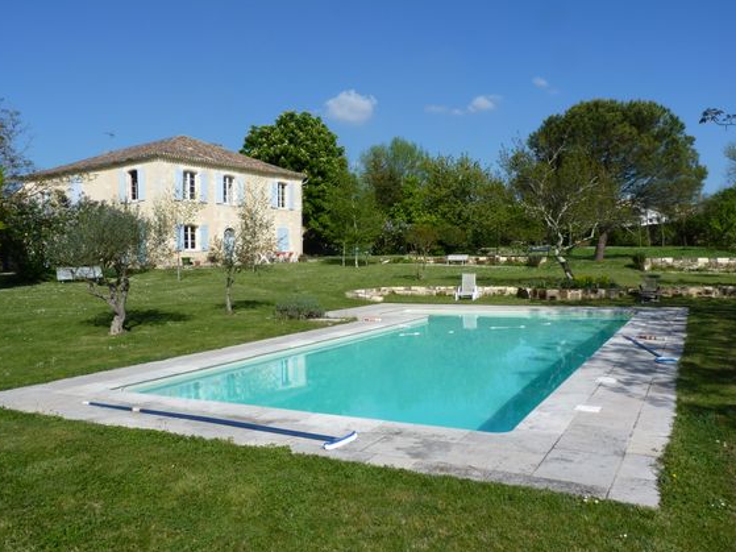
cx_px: 355
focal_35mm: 29
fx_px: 616
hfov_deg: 61.7
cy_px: 263
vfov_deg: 48.2
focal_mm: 4.8
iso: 80
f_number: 5.6
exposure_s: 1/400
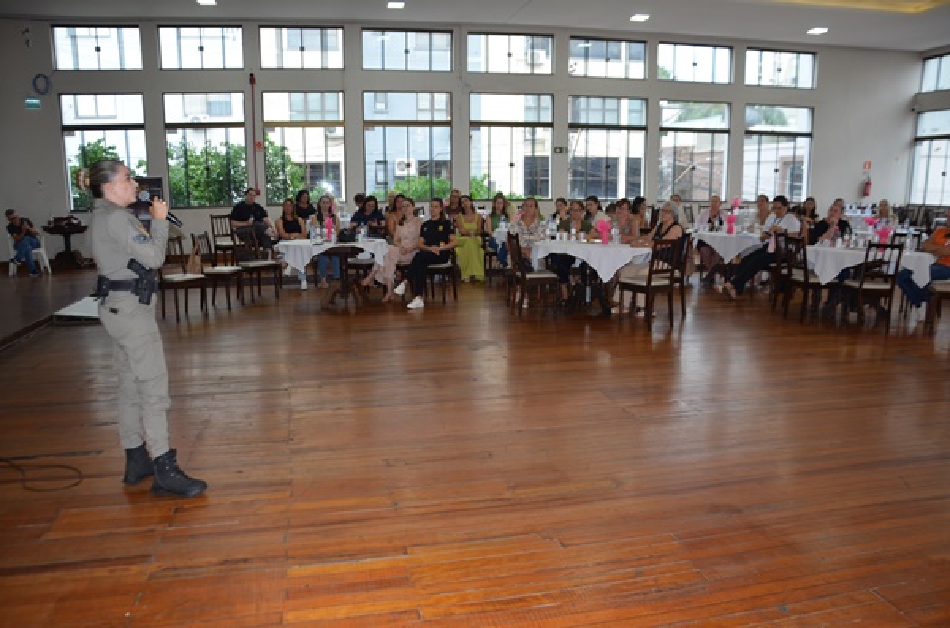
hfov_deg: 37.9
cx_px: 475
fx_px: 1382
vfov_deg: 25.6
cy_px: 314
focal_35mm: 52
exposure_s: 1/60
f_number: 4.5
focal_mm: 35
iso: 400
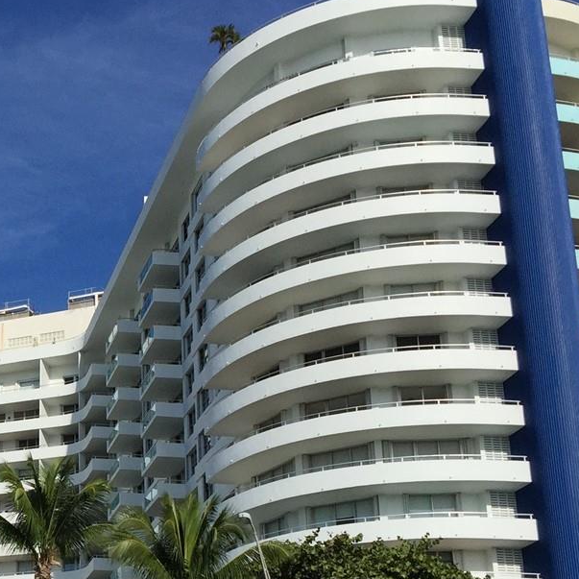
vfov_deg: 24.9
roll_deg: -2.2
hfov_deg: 23.5
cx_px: -88
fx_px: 1287
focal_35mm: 68
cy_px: 471
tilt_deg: +15.6
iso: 32
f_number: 2.2
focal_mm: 4.15
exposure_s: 1/5650
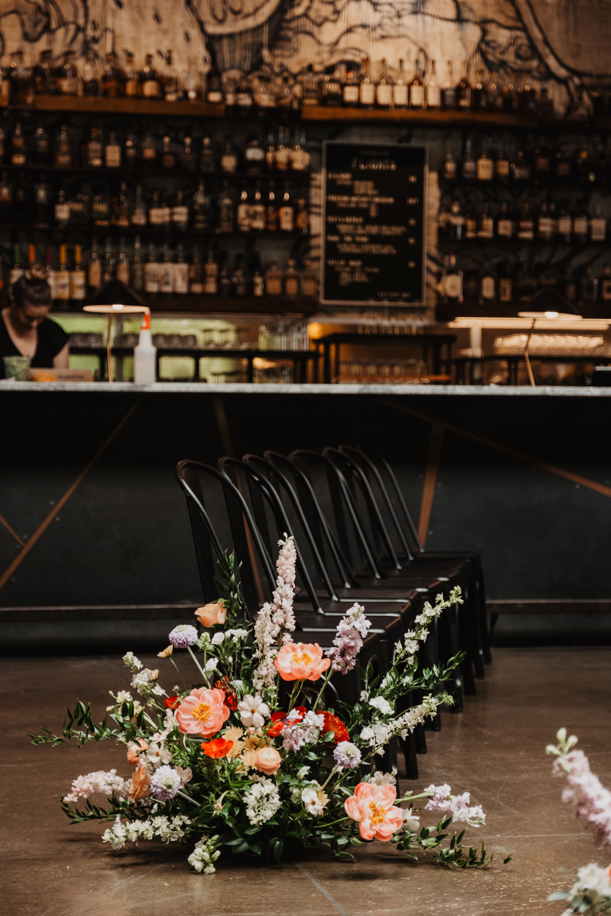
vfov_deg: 24.5
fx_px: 2113
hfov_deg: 16.5
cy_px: 458
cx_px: 306
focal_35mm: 83
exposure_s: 1/125
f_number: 2.8
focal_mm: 55
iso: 320
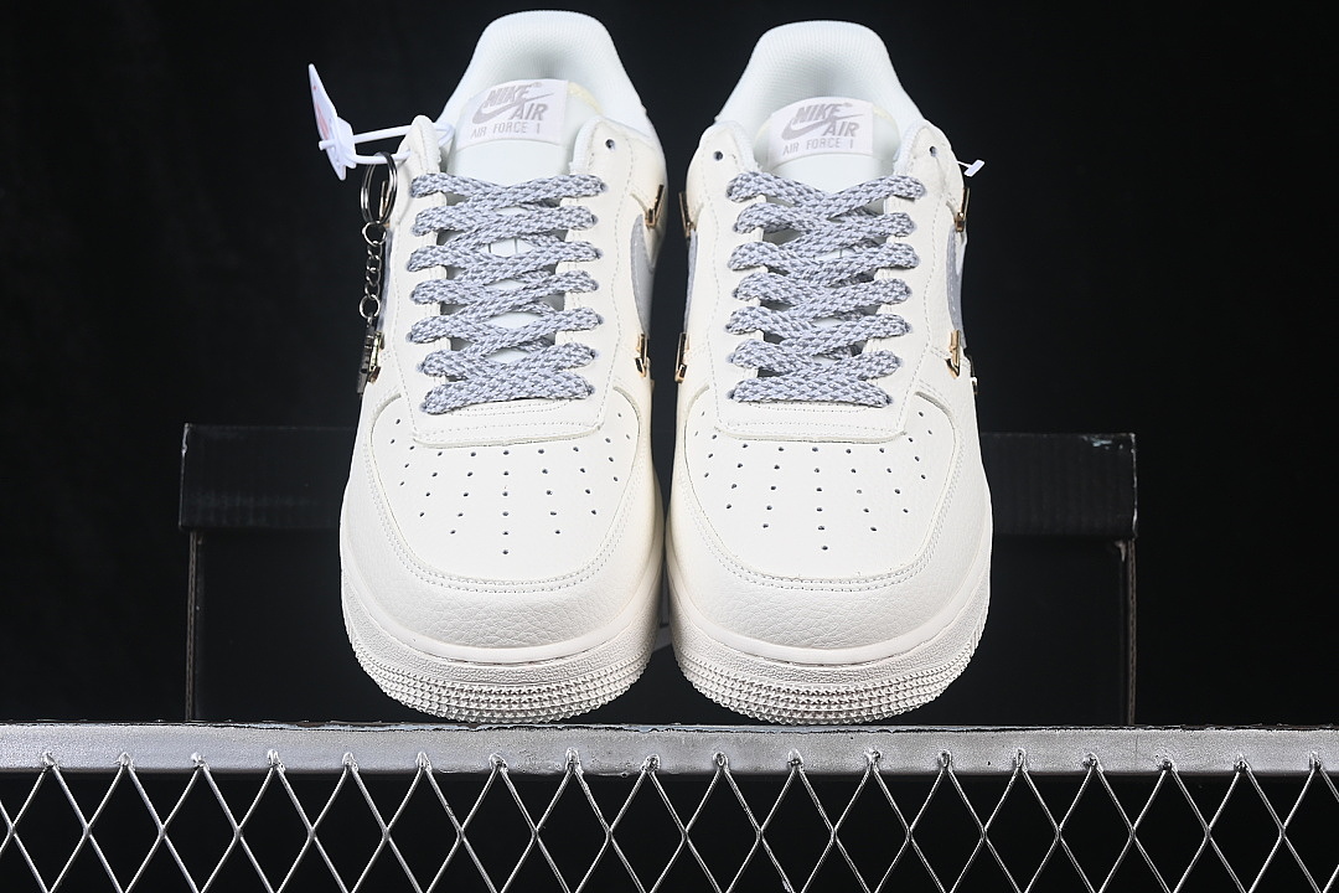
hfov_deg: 27.0
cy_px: 446
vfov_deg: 18.2
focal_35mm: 75
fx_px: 2789
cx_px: 670
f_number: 8
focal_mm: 50
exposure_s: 1/80
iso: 160
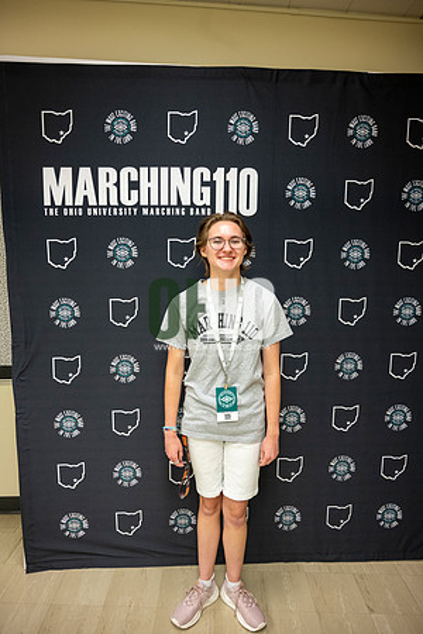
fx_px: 423
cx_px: 212
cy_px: 317
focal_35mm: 24
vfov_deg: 73.7
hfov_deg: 53.1
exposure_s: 1/60
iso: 1250
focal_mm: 24
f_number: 4
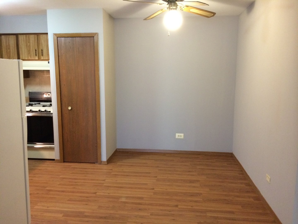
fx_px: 258
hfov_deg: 60.0
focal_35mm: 30
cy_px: 112
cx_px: 149
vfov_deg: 46.8
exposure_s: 1/15
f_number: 2.2
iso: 320
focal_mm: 4.12
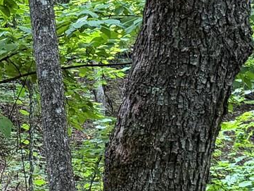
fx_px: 998
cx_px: -172
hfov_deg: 13.3
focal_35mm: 136
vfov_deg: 10.7
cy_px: 252
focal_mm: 6.76
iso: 320
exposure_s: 1/60
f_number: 1.78
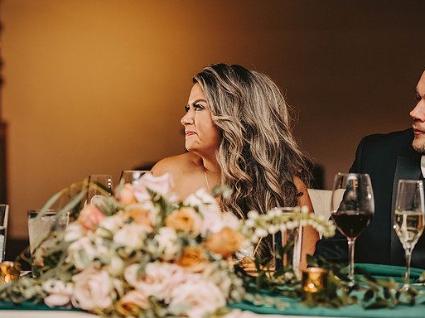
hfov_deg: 17.7
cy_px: 159
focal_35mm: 111
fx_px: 1362
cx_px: 210
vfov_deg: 13.3
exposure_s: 1/200
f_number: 3.2
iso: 1600
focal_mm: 102
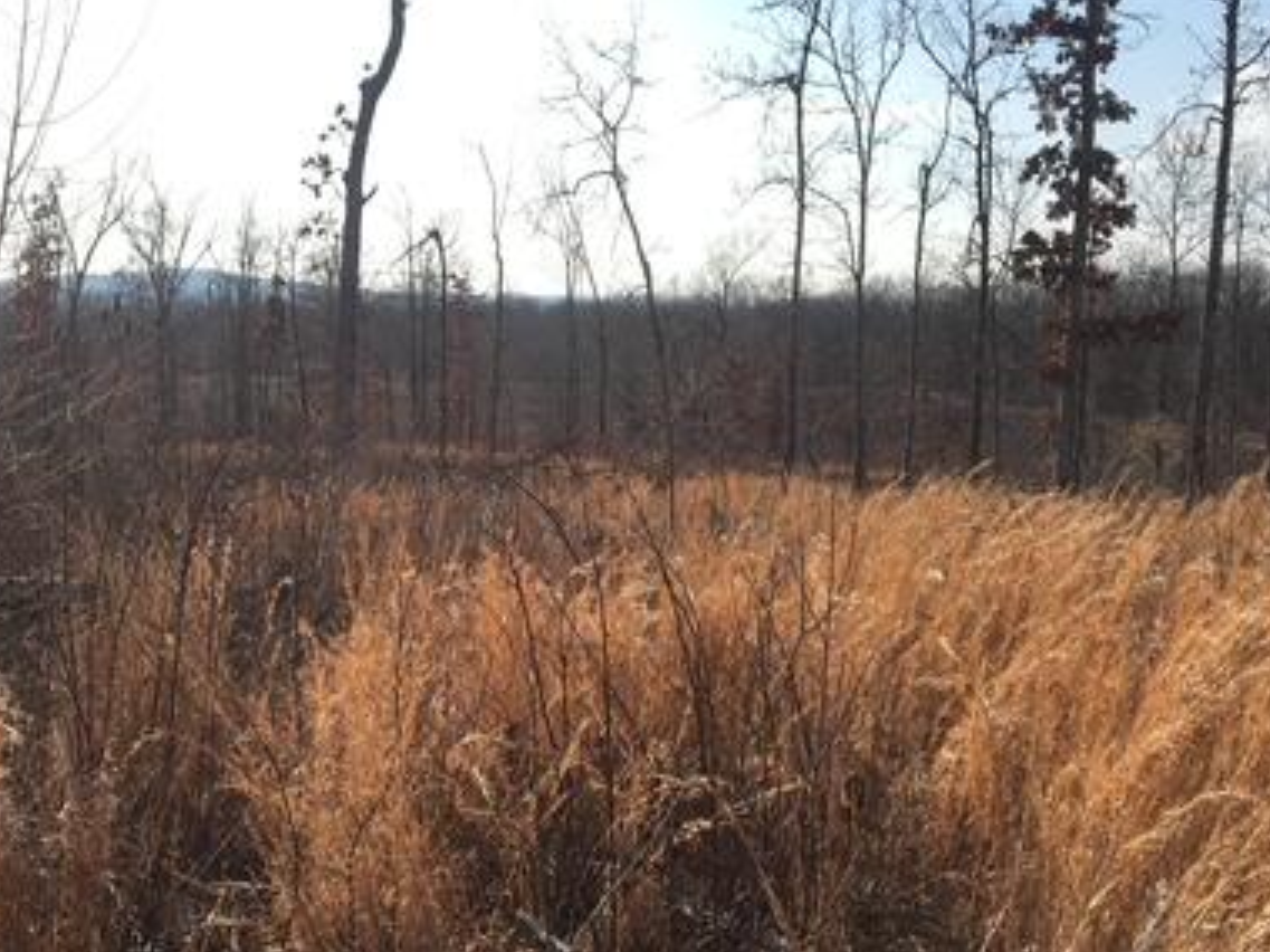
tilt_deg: -7.5
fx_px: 1797
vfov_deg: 29.6
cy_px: 530
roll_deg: -1.6
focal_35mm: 49
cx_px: 432
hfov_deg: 38.5
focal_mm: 4.15
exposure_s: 1/1282
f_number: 2.2
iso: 25
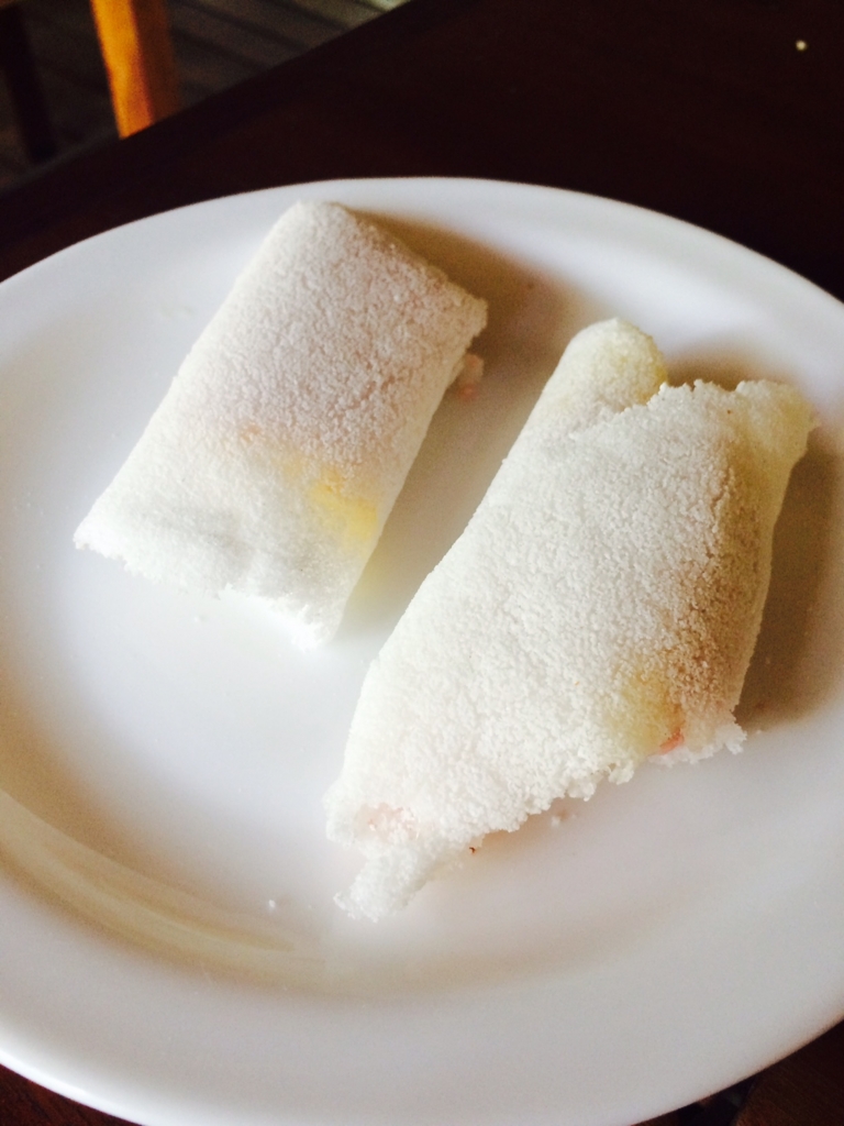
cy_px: 563
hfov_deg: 48.2
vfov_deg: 61.7
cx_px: 422
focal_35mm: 29
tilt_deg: -52.2
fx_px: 943
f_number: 2.2
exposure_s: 1/30
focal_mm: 4.15
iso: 50
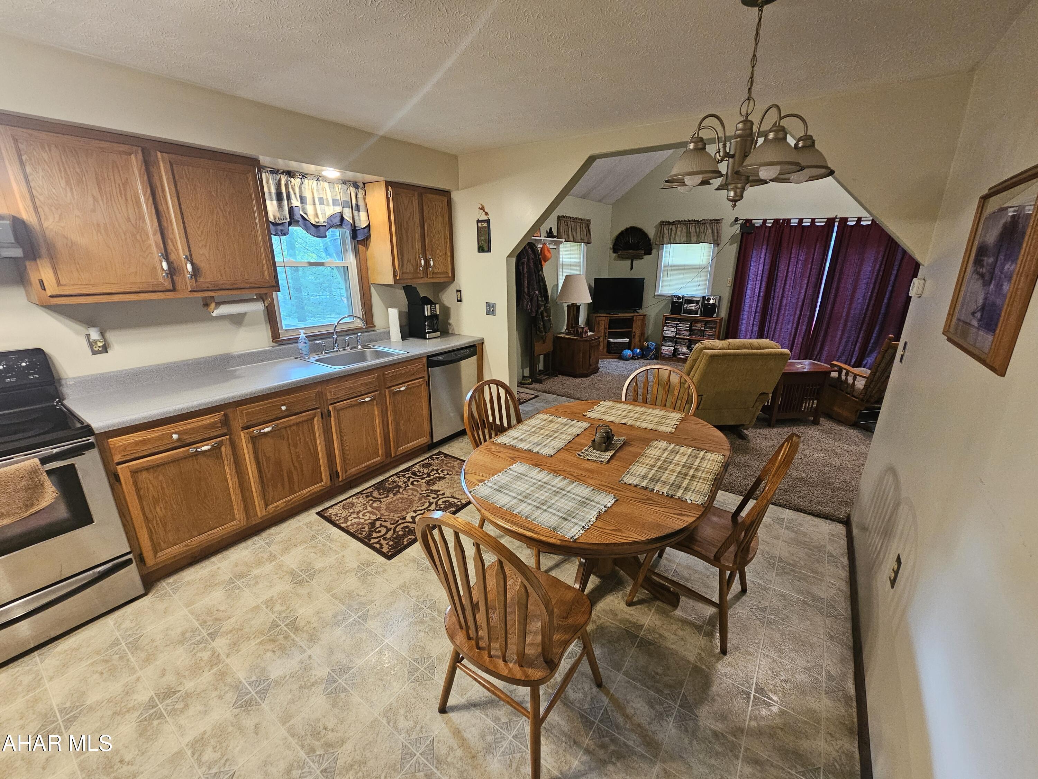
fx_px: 390
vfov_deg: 89.9
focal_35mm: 13
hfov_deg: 106.2
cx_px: 519
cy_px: 390
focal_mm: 2.2
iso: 320
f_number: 2.2
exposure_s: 1/40
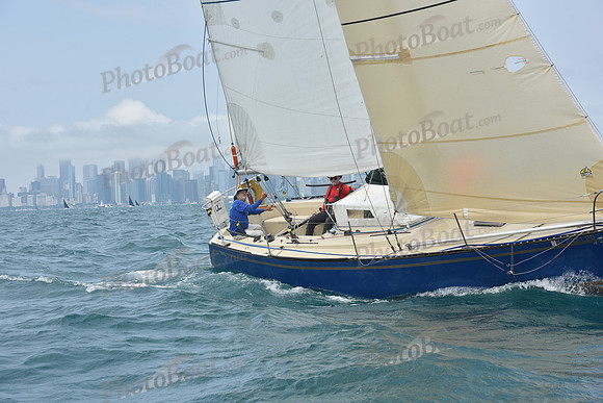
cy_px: 202
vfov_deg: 19.5
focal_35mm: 70
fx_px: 1173
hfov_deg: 28.8
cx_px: 302
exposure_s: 1/800
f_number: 9
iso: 250
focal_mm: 70
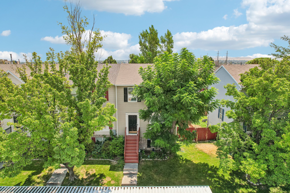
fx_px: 177
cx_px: 145
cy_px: 96
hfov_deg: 78.6
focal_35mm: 22
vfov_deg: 57.2
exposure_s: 1/80
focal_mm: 8.4
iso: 100
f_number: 2.8
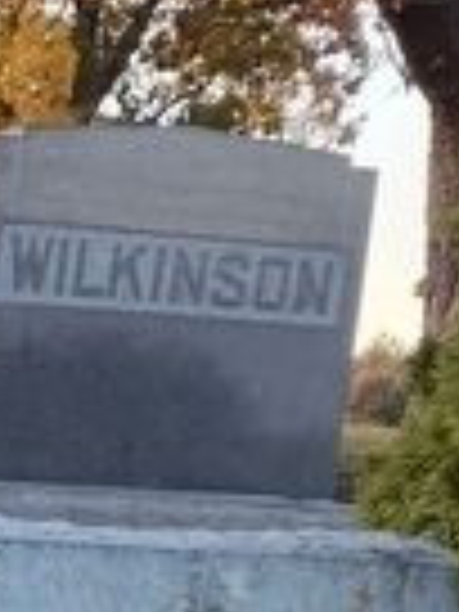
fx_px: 2387
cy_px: 1071
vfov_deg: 13.3
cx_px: -747
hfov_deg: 9.4
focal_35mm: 135
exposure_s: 1/120
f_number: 1.8
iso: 272
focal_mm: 5.56
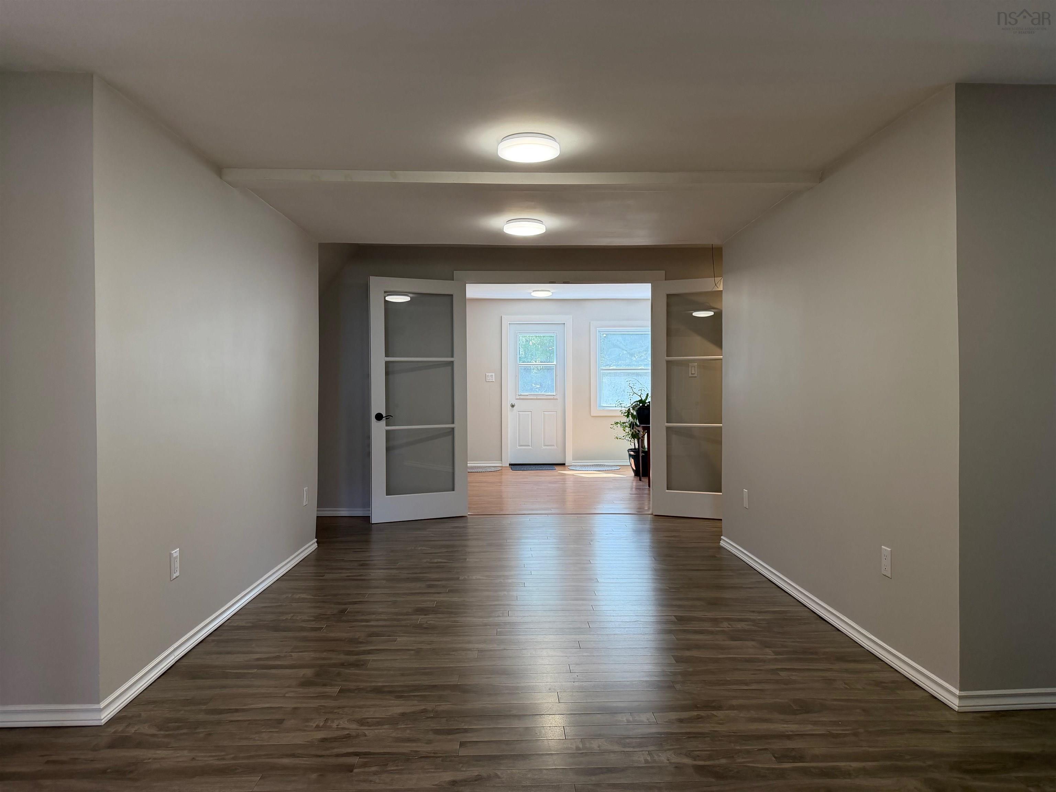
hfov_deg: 71.6
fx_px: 732
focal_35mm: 24
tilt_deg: -0.5
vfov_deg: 56.8
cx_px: 528
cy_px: 396
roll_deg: +0.5
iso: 200
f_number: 1.78
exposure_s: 1/200
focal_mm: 6.76
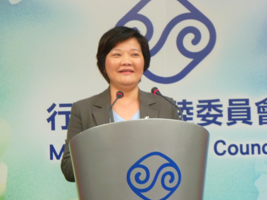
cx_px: 133
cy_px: 103
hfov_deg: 10.8
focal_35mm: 183
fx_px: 1411
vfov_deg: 8.1
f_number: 4.5
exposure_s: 1/40
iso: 400
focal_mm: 27.8
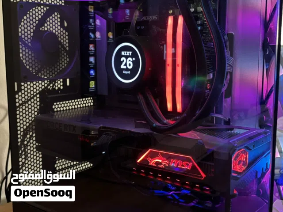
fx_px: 213
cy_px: 106
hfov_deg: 67.3
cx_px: 142
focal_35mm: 26
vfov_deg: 53.1
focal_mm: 5.96
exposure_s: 1/30
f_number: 1.6
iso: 800
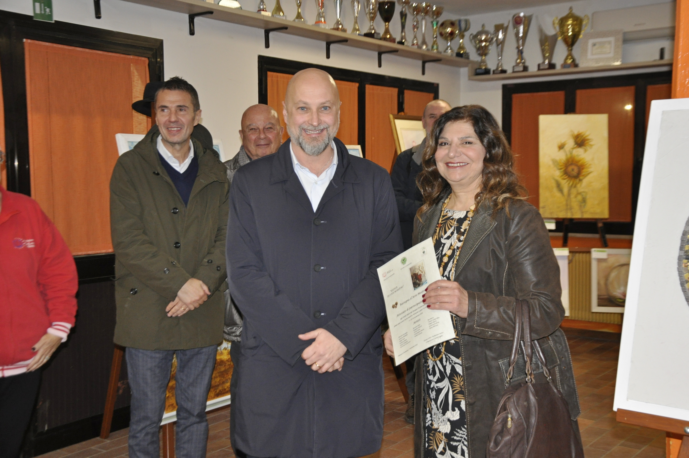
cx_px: 344
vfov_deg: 29.8
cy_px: 229
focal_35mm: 45
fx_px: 860
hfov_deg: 43.7
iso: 800
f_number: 4.2
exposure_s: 1/60
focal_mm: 30
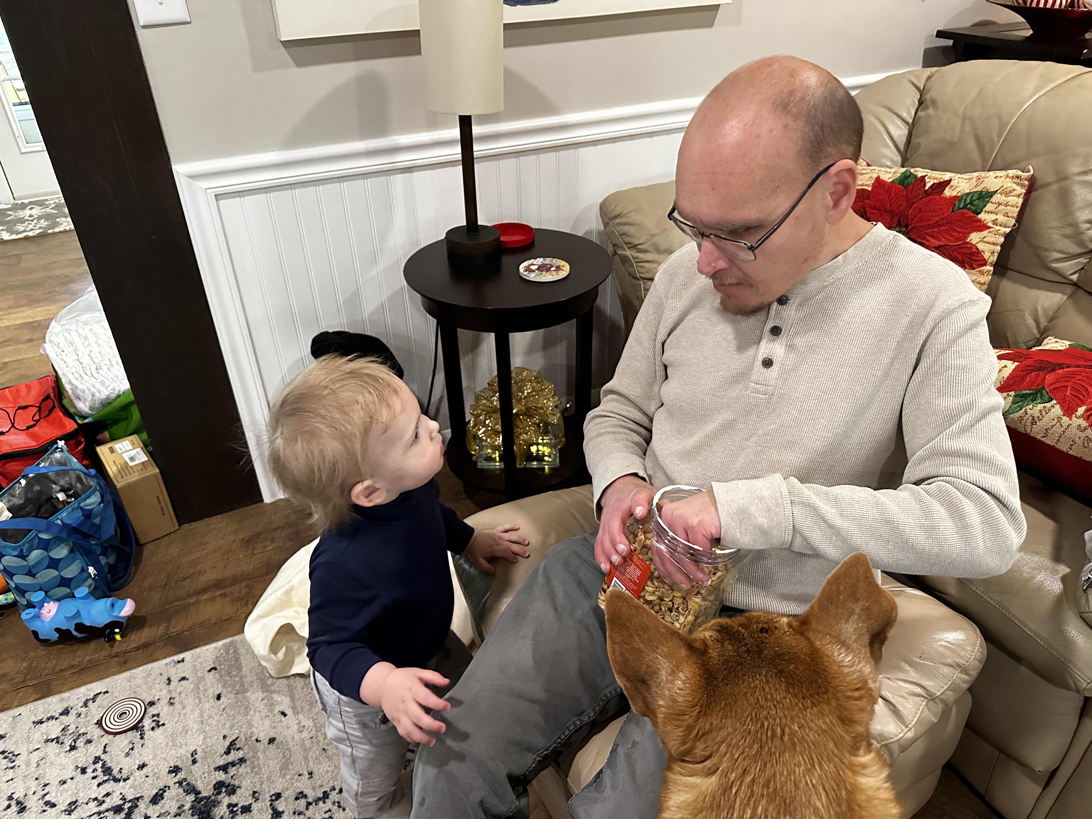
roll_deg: +1.2
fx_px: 757
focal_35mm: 24
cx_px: 546
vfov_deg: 56.8
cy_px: 410
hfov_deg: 71.6
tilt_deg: -32.4
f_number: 1.78
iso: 800
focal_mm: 6.86
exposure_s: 1/60
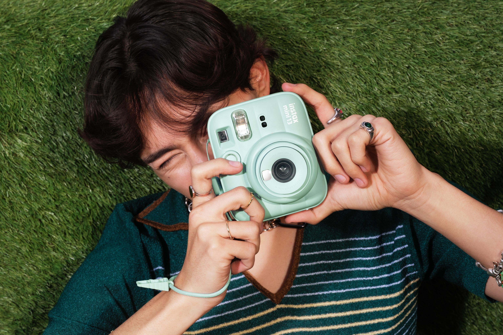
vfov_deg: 16.5
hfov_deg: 24.5
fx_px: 1160
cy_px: 168
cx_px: 252
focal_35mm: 83
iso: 800
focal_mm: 55
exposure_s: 1/160
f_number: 10
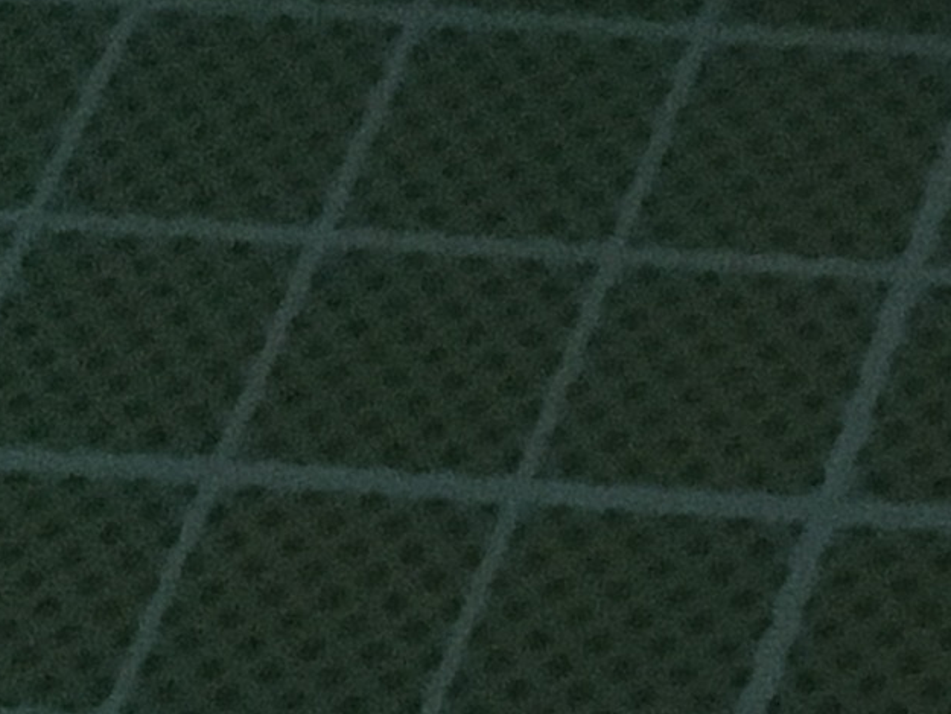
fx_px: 5138
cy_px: 754
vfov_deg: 7.9
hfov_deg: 9.0
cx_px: 2610
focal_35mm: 187
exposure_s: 1/17
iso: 320
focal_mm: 4.15
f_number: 2.2
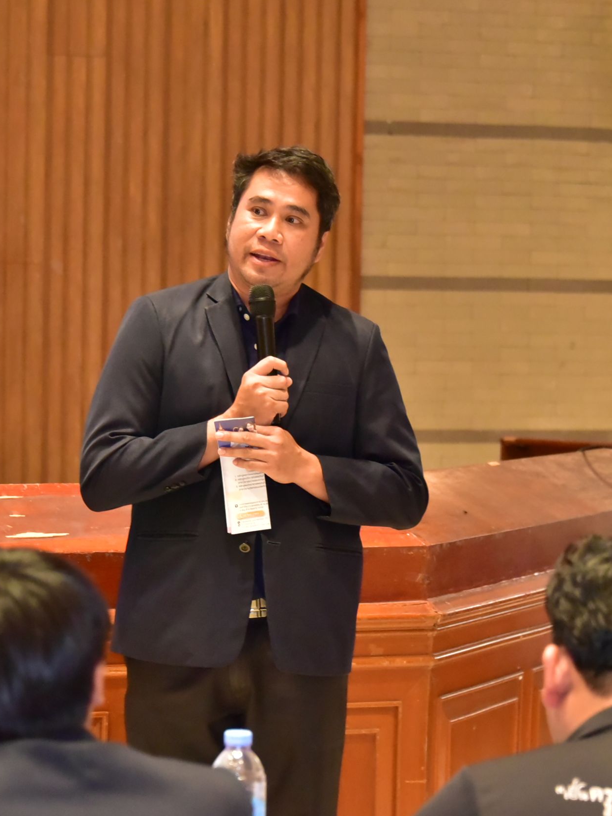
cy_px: 409
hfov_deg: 9.8
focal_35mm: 152
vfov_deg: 13.0
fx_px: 3583
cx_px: 255
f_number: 5.6
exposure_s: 1/100
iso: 8000
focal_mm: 105
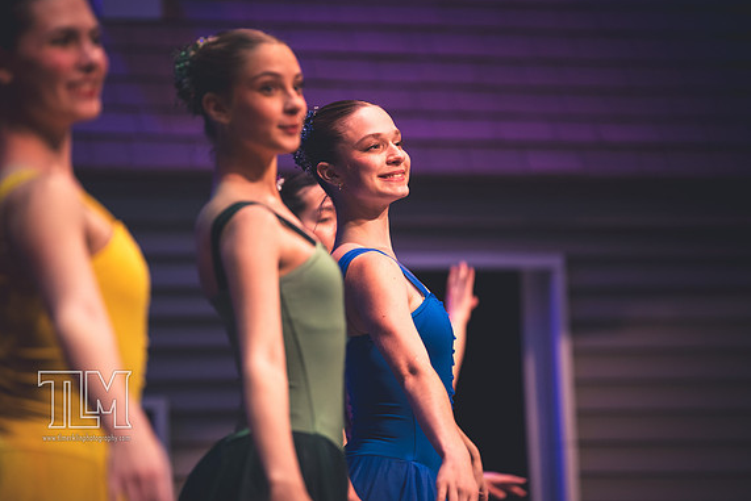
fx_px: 4131
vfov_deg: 6.9
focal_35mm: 198
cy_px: 248
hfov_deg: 10.4
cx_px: 371
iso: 1400
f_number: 2.8
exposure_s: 1/250
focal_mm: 195
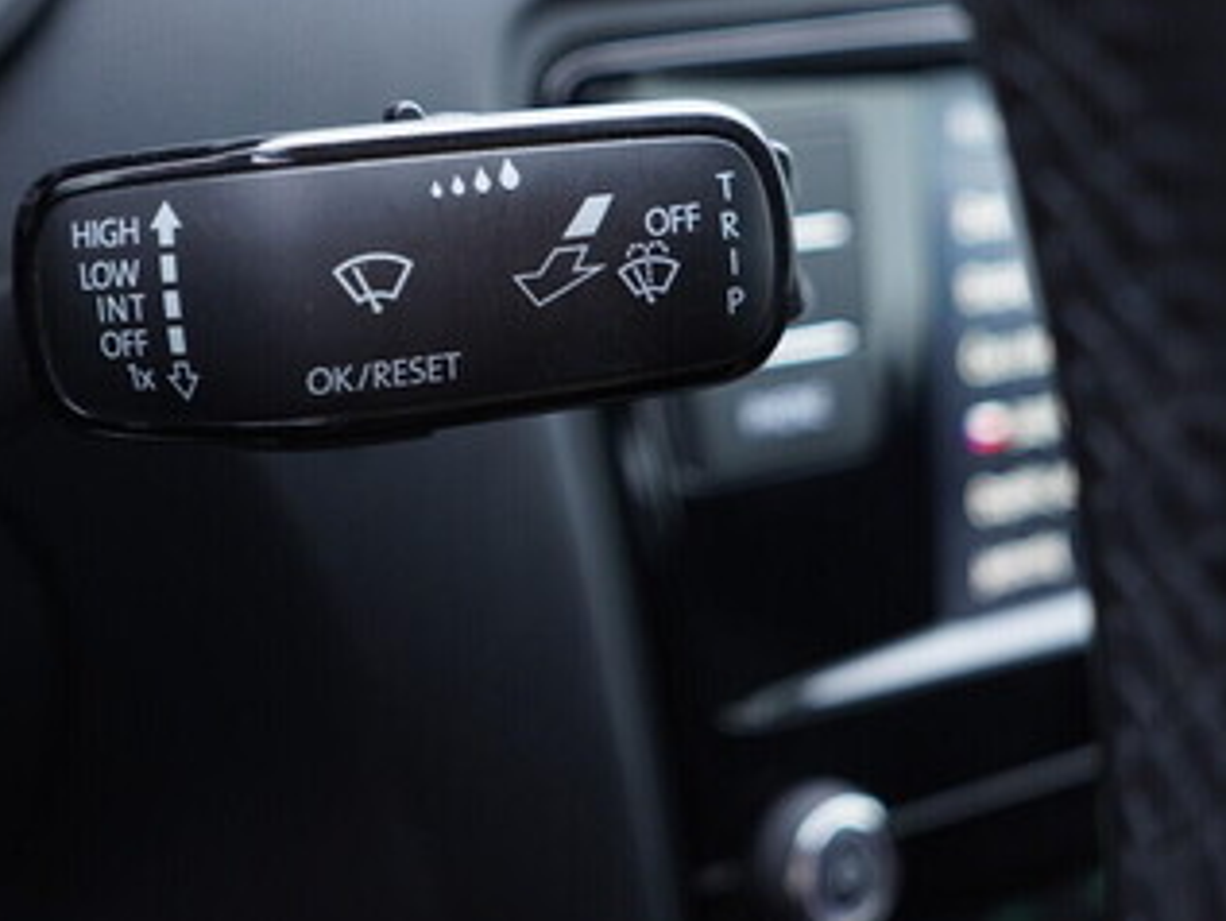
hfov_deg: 31.8
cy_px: 234
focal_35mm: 60
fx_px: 2126
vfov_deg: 24.2
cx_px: 360
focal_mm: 24
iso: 400
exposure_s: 1/40
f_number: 2.8
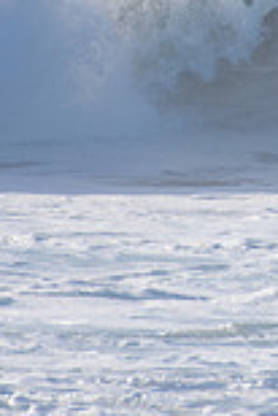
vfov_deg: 0.7
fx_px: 32647
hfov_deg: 0.5
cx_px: 510
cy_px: -61
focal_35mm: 2825
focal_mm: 500
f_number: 5.6
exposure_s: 1/2000
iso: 320
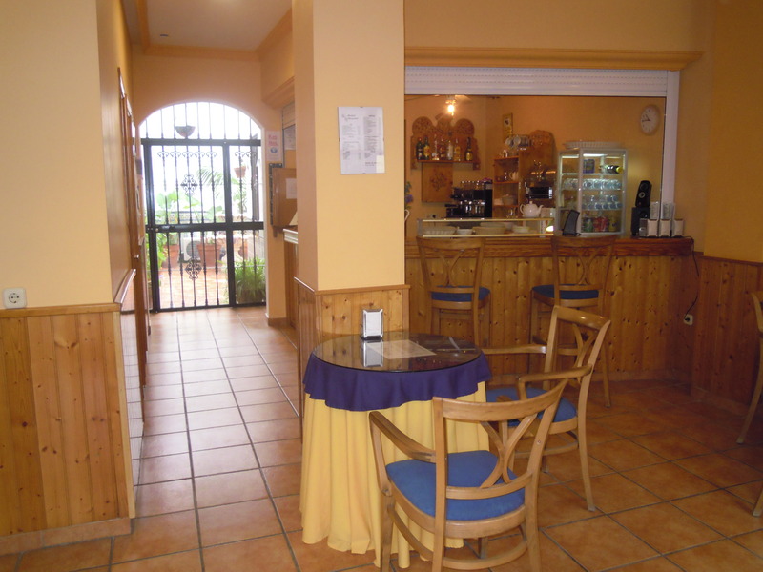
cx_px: 382
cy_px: 286
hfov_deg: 63.4
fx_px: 617
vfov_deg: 49.7
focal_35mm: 28
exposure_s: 1/40
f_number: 2.7
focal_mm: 5
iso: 320
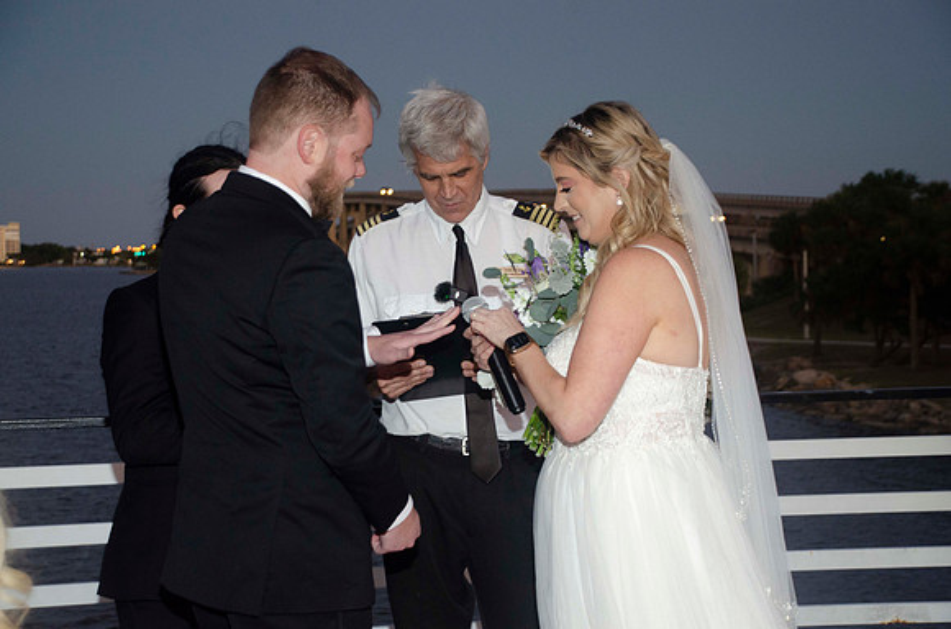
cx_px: 476
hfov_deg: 27.0
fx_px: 1977
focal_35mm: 75
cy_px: 314
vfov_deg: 18.1
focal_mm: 50
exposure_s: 1/50
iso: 800
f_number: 5.6
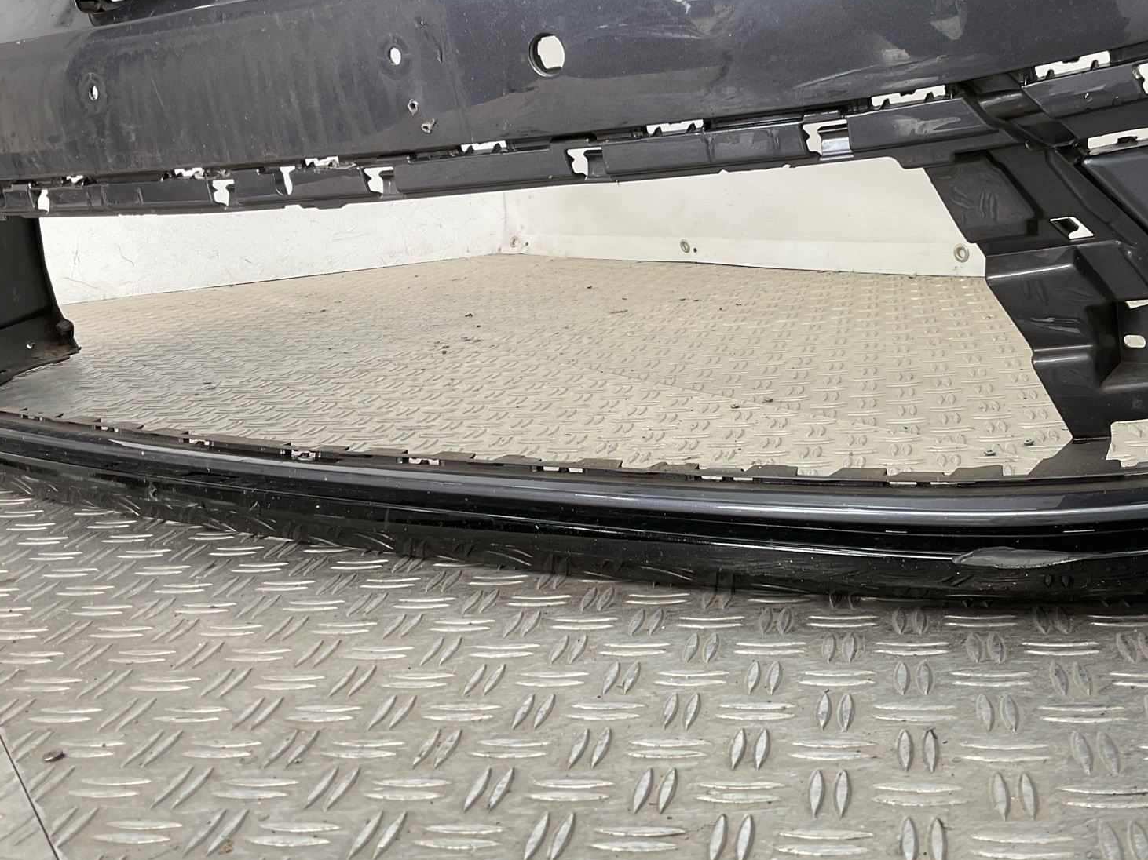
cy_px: 322
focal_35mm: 40
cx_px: 685
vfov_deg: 35.7
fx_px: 1326
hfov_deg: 46.6
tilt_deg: -10.1
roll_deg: +4.2
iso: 16
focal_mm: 3
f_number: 1.8
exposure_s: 1/104
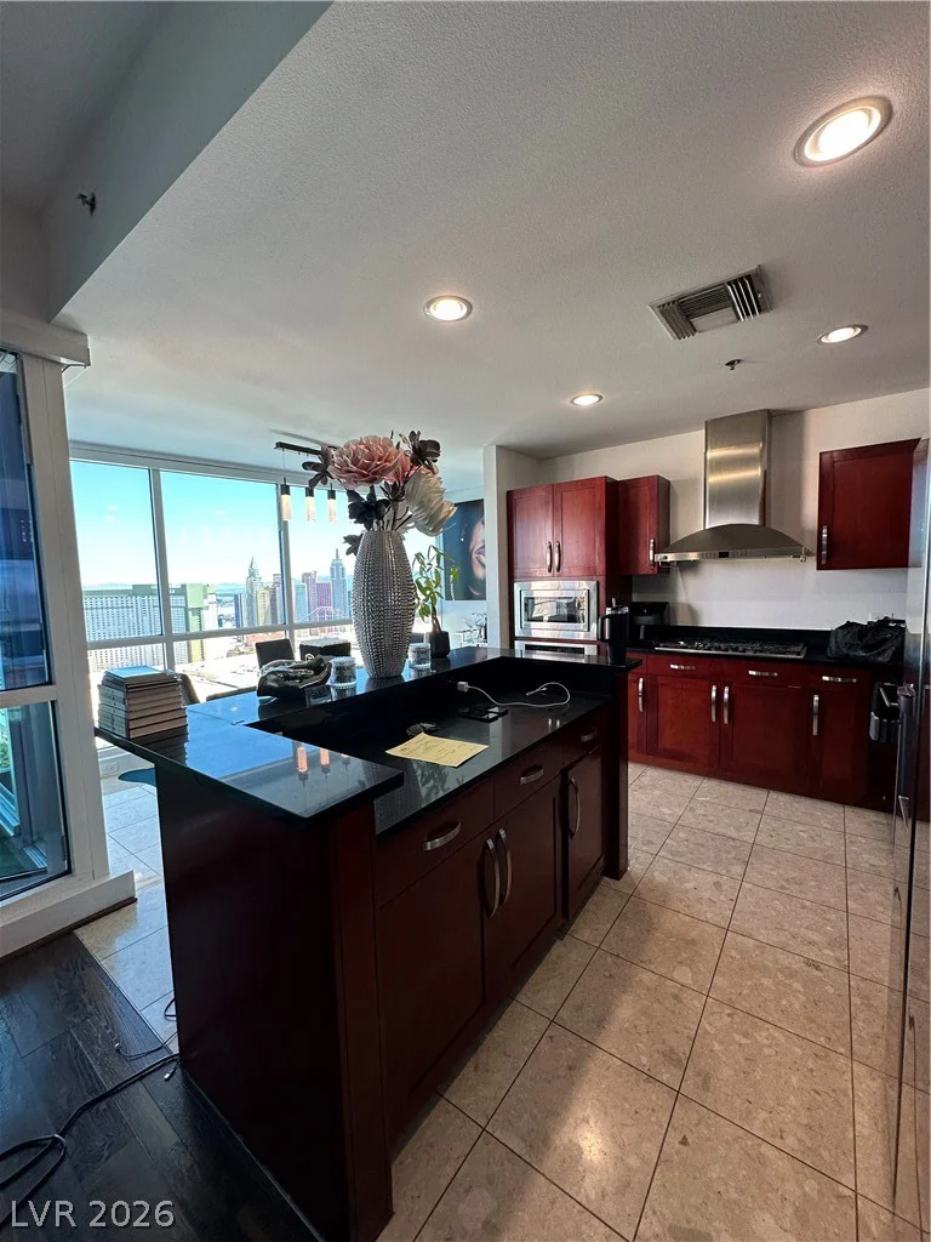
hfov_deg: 85.7
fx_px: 502
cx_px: 466
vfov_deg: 102.1
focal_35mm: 14
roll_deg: +1.5
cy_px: 621
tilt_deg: -4.4
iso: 100
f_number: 2.2
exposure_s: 1/120
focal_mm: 2.22
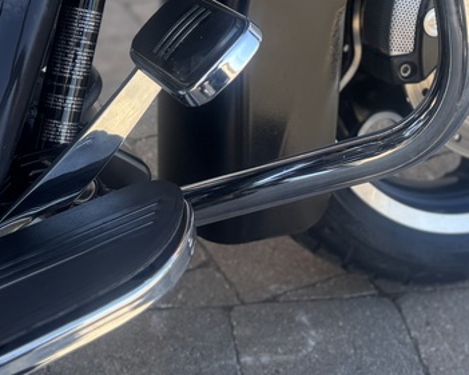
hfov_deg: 25.6
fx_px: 1027
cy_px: -85
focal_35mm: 74
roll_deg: -5.4
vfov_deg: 19.4
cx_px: 295
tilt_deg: -18.5
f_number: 1.6
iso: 40
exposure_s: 1/255
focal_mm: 5.96
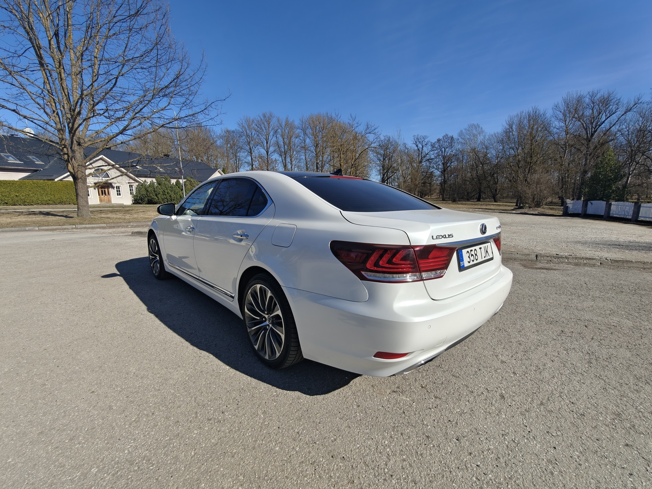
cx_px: 326
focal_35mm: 15
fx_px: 283
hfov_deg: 98.2
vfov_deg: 81.7
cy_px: 244
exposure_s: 1/629
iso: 64
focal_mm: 2.3
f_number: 2
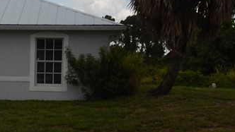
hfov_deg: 24.6
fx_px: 524
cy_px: 126
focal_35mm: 84
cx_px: 28
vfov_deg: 14.2
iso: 180
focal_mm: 4.5
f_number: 6.8
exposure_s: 1/800
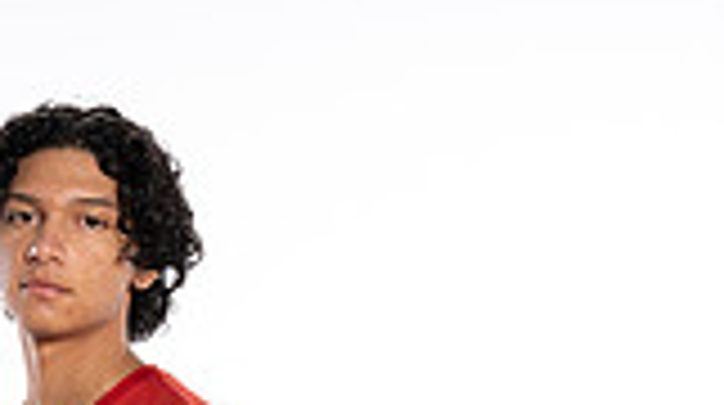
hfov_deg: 16.5
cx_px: 94
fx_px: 2473
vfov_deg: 8.6
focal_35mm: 129
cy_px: 945
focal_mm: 44
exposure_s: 1/250
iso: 1250
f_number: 11
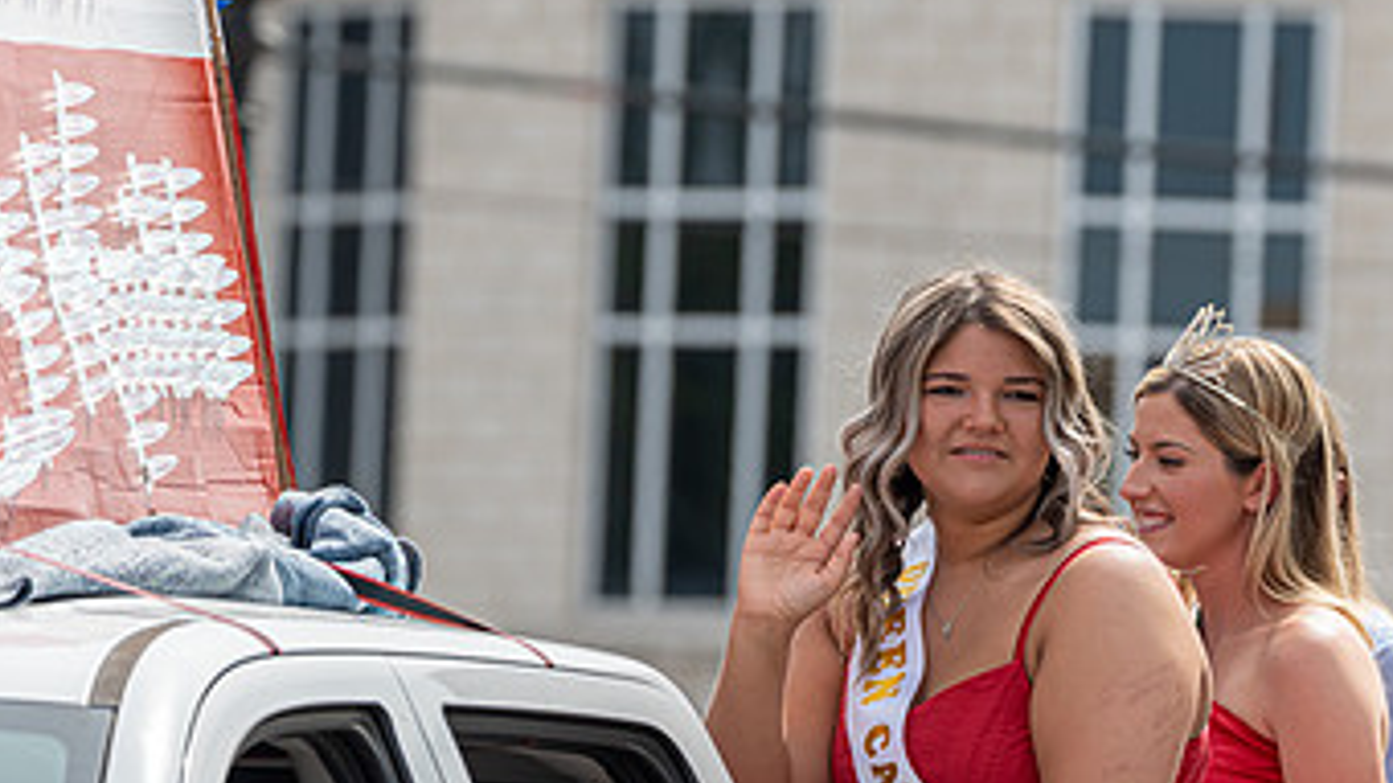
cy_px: 568
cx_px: 946
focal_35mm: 447
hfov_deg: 4.8
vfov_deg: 2.7
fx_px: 16506
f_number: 6.3
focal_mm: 250
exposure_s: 1/1250
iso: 400
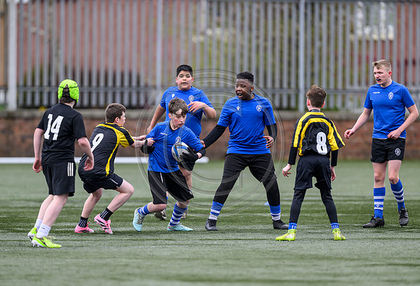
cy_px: 150
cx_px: 191
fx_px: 5142
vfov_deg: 3.2
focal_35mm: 437
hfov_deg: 4.7
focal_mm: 400
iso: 500
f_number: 3.5
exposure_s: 1/1250
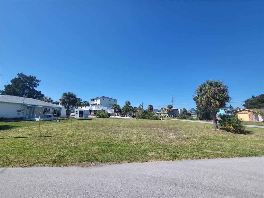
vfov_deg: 89.9
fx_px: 99
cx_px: 132
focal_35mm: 13
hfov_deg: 106.2
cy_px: 99
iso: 32
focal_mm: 1.74
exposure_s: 1/1108
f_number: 2.2
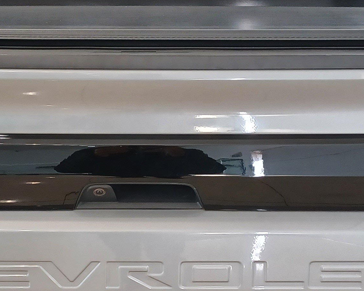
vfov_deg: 17.8
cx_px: 141
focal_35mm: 86
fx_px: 926
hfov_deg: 22.2
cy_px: 180
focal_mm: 4.6
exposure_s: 1/60
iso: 200
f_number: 1.8
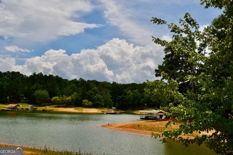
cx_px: 116
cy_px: 78
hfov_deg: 53.1
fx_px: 233
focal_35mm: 36
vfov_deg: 36.9
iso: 100
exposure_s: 1/320
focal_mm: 24
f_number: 9
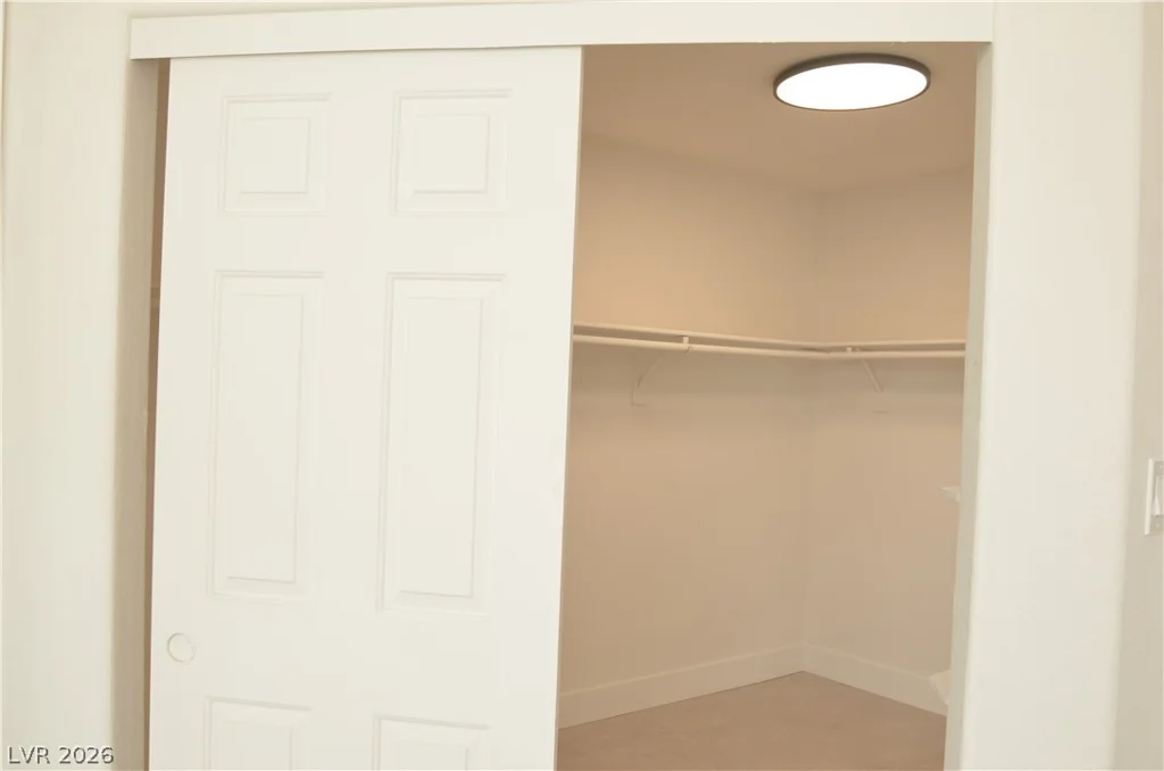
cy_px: 386
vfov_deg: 47.7
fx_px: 871
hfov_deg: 67.5
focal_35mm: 27
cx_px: 582
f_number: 4
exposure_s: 1/60
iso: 200
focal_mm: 18
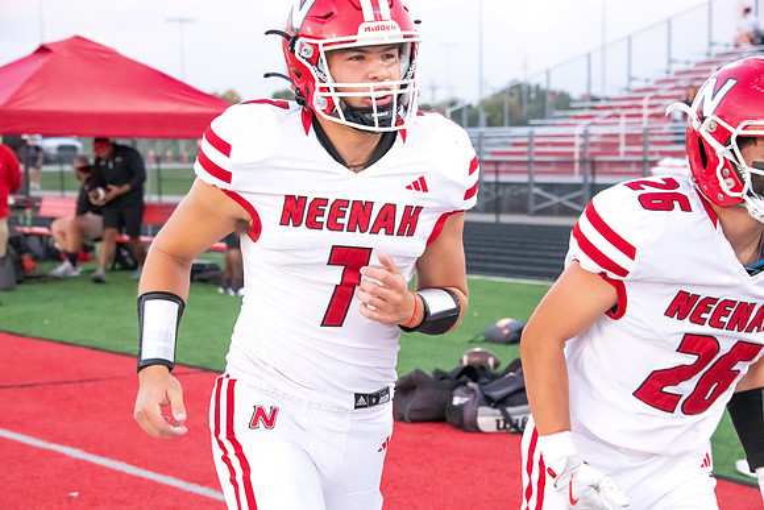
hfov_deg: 20.8
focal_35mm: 98
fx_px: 2080
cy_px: 255
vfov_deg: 14.0
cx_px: 382
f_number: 7.1
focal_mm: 98
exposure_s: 1/640
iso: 10000
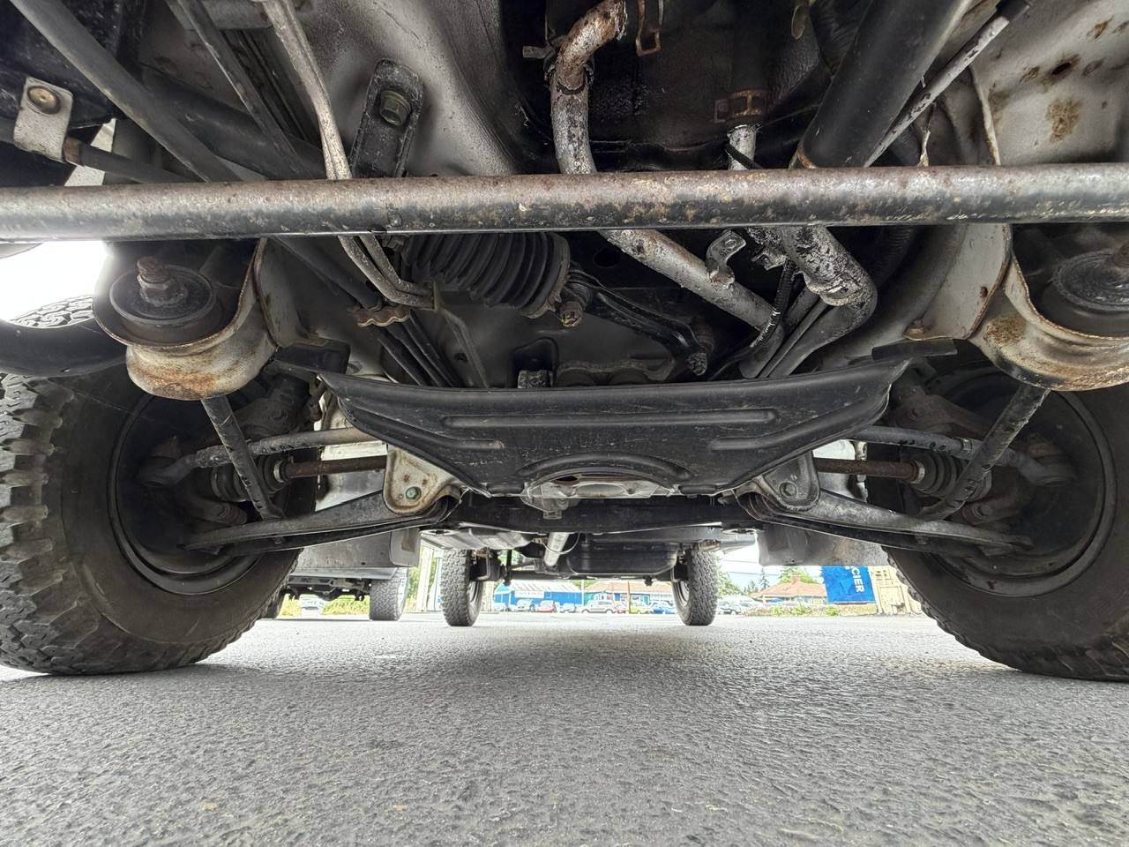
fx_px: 457
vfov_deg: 85.7
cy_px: 424
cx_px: 564
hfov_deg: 102.1
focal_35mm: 14
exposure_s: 1/121
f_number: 2.2
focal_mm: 2.22
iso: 250
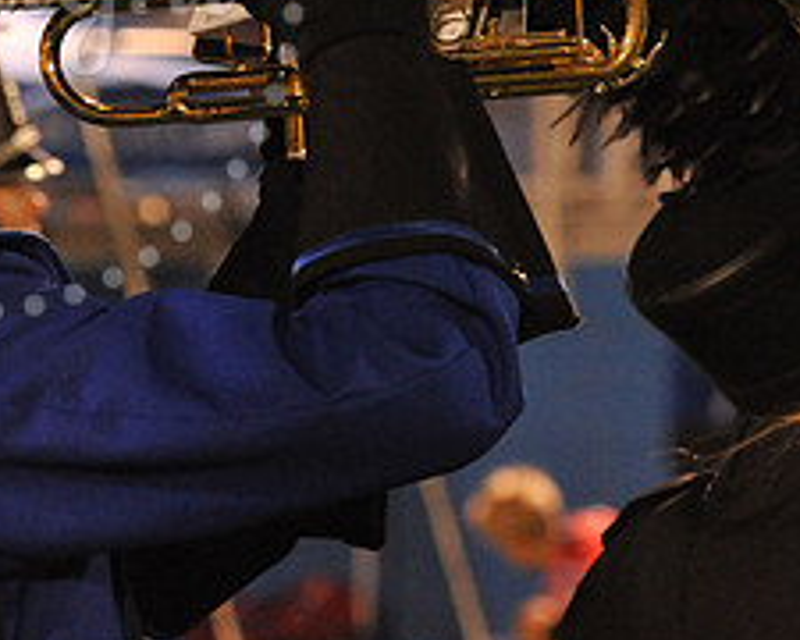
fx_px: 7742
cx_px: -36
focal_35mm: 327
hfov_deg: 5.9
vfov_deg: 4.7
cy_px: -21
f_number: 7.1
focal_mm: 135
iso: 5000
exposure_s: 1/160
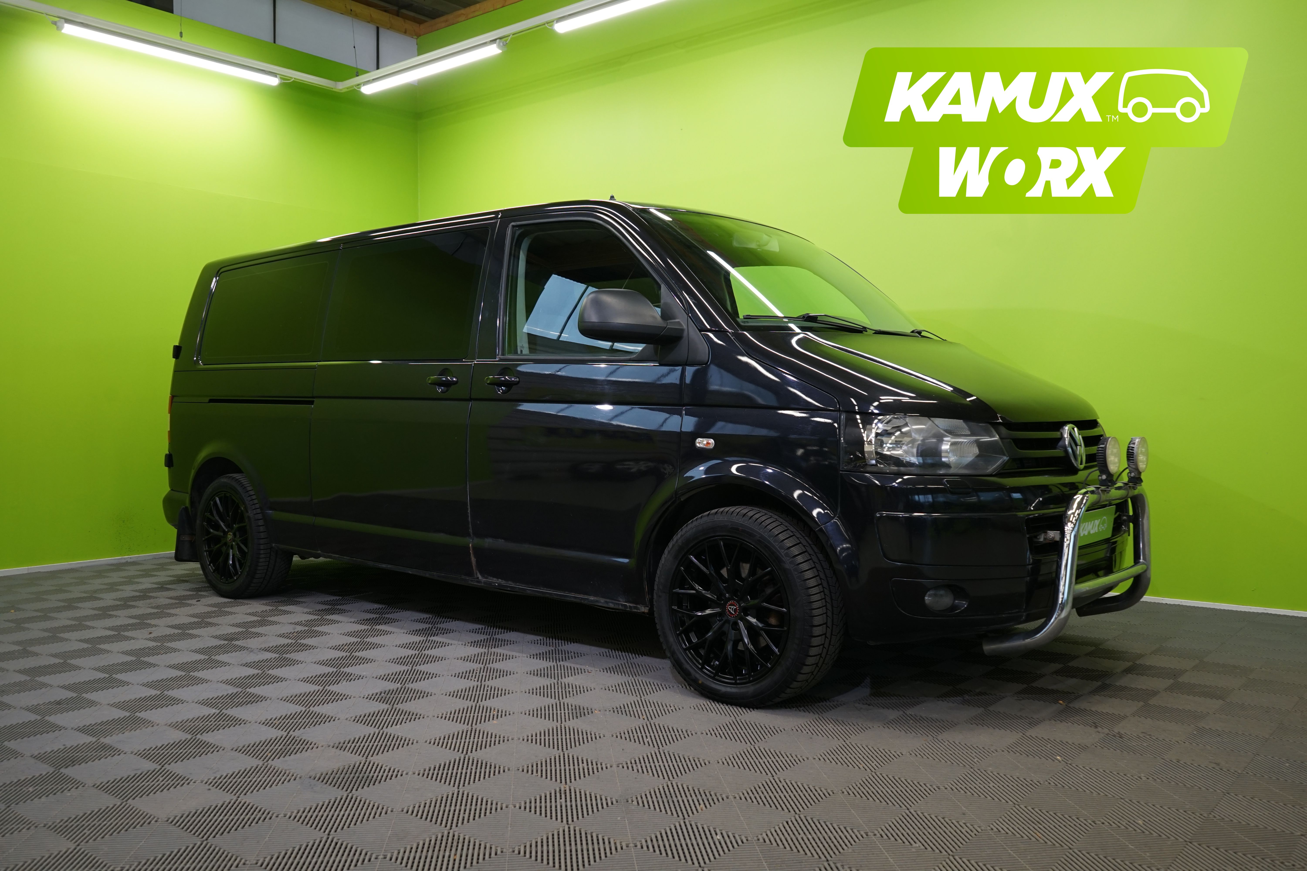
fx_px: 1053
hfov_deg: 63.7
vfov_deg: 45.0
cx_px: 654
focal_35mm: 29
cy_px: 436
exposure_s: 1/30
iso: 640
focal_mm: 29
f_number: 6.3
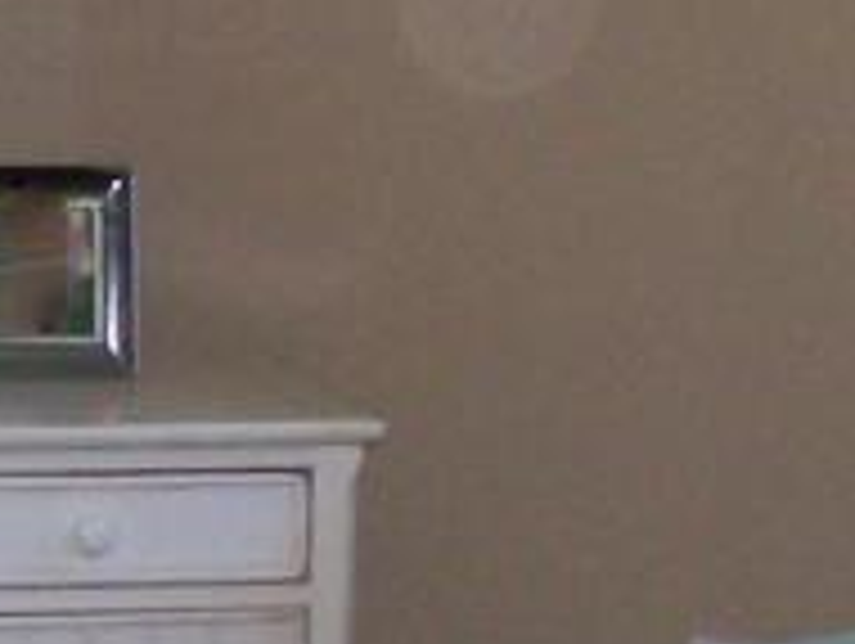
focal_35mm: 194
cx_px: -148
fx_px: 4798
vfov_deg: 7.6
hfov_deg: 10.0
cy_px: -41
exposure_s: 1/64
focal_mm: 6
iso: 140
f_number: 2.7
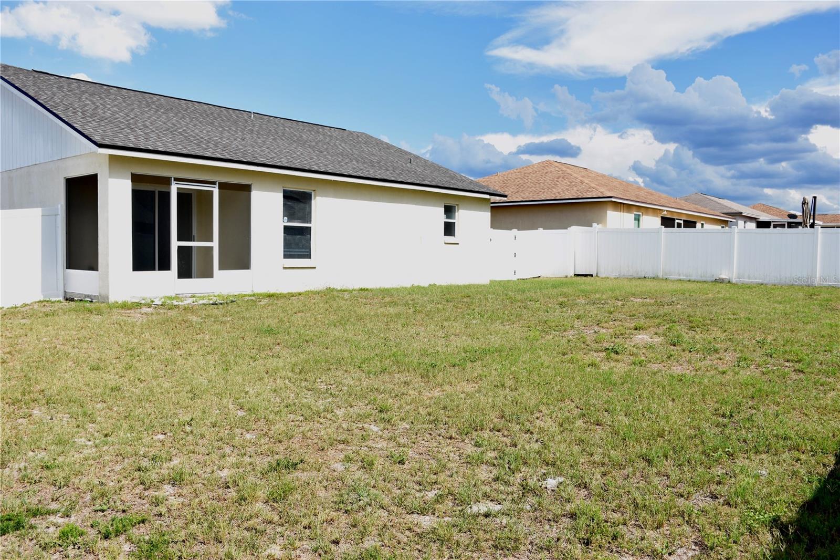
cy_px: 280
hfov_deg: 61.9
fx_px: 700
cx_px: 420
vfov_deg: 43.6
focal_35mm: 30
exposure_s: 1/200
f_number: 7.1
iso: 100
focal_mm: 20
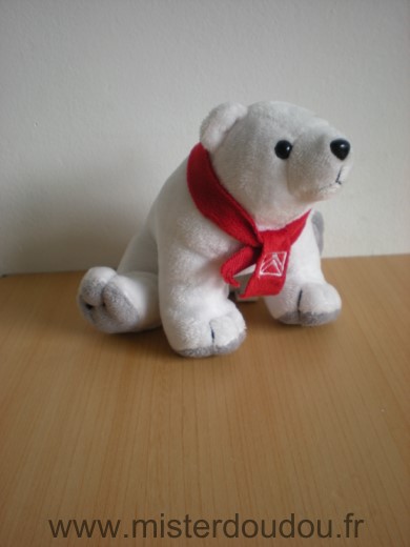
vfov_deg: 49.0
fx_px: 600
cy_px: 274
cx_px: 205
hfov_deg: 37.7
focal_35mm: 38
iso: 64
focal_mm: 6.3
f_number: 3.1
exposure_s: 1/65.4
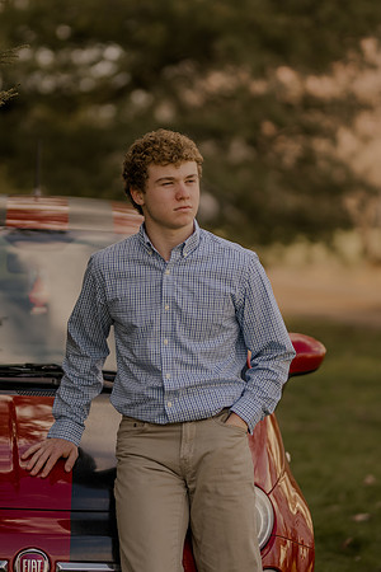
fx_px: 2016
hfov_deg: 10.8
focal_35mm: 127
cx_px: 190
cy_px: 286
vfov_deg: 16.1
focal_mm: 85
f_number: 1.4
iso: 100
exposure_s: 1/800
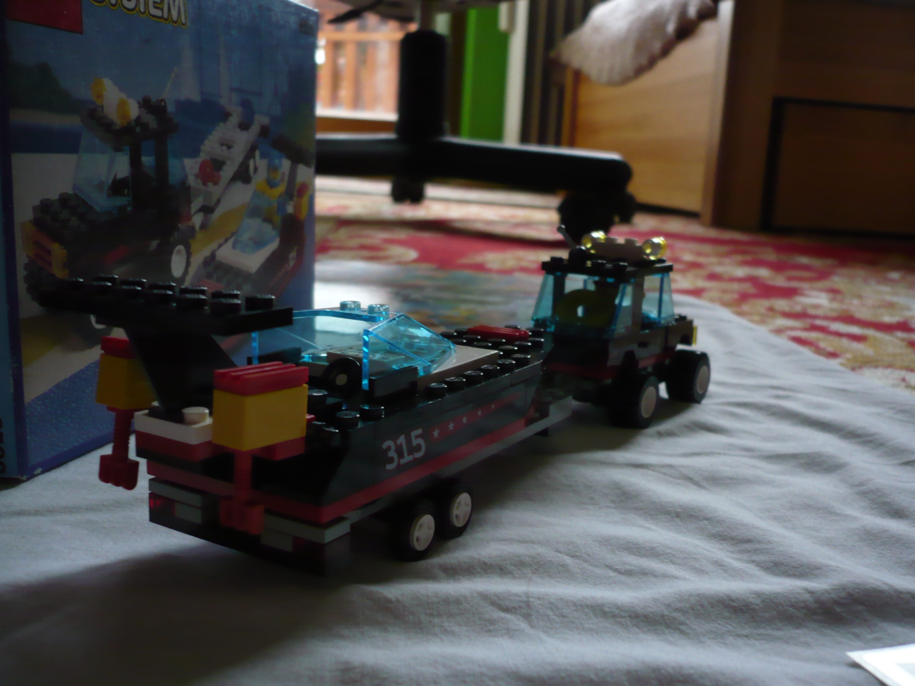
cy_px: 343
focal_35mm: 35
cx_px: 458
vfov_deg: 40.7
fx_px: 925
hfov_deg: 52.6
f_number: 2.8
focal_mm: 5.8
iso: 200
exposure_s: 1/60
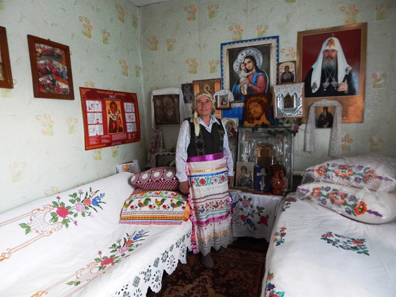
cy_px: 148
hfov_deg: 73.9
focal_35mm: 23
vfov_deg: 58.9
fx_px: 263
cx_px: 198
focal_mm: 4
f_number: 3
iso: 200
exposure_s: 1/10
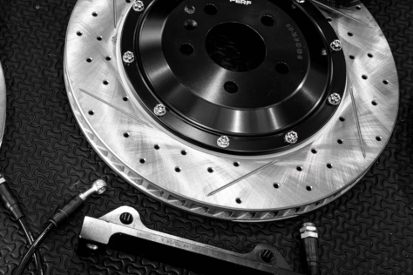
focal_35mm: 76
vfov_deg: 17.9
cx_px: 3
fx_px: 872
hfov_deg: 25.4
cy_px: 73
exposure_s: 1/125
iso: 1250
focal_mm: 35
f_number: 5.6
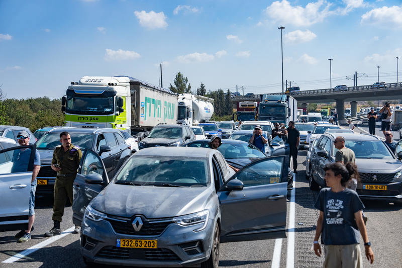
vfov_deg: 23.4
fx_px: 647
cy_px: 134
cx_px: 201
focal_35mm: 58
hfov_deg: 34.5
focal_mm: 58
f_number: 4.5
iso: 400
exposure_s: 1/4000
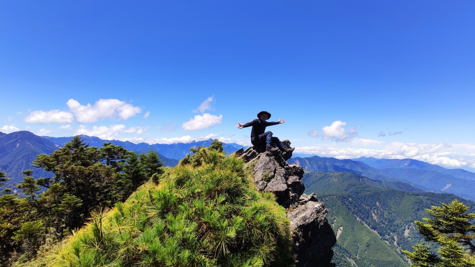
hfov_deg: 103.0
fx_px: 189
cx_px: 230
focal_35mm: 15
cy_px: 140
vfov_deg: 70.5
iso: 100
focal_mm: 2.25
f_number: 2.2
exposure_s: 1/1020
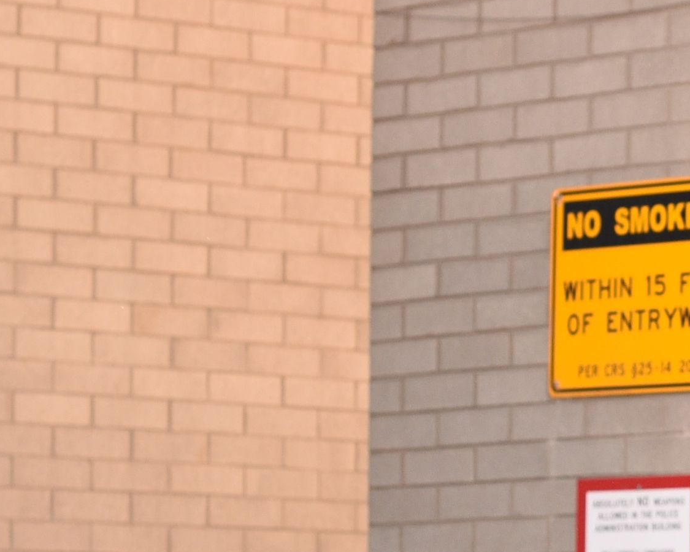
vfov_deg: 6.1
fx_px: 5126
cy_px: 566
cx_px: 1204
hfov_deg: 7.5
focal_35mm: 251
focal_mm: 50
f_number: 5.6
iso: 500
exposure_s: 1/200
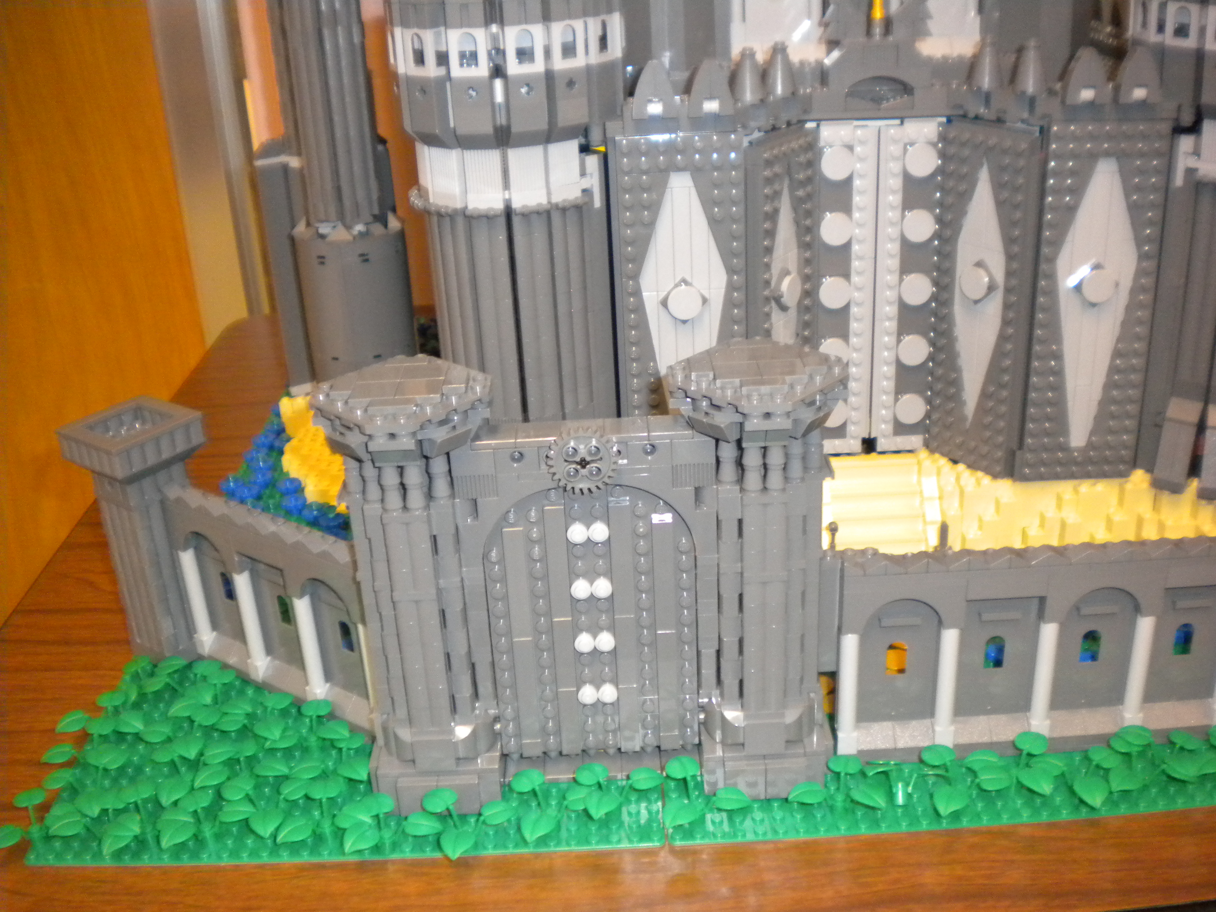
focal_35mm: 35
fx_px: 1229
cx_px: 608
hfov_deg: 52.6
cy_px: 456
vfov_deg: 40.7
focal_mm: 6.3
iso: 400
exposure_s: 1/30
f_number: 3.1
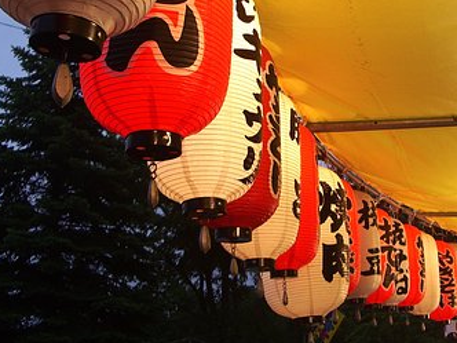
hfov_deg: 35.1
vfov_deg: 26.7
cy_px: 83
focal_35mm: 54
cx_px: 317
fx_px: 713
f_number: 2.6
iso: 50
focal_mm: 5.8
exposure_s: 1/80
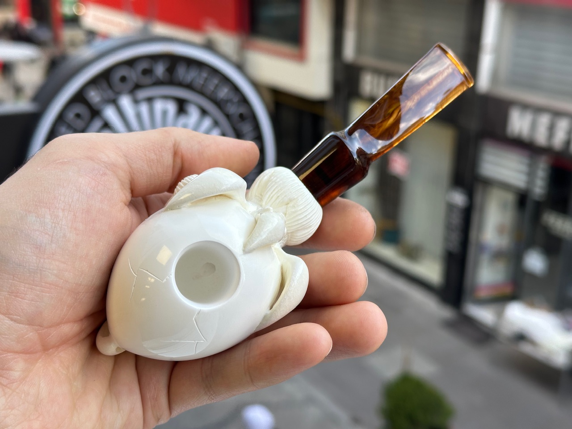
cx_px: 286
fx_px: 793
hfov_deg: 39.7
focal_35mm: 48
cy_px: 214
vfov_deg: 30.3
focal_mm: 6.86
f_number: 1.78
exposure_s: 1/258
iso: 64
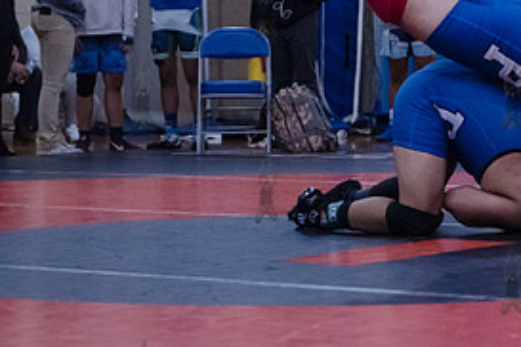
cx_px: 511
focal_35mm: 152
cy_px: 96
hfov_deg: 13.3
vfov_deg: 9.0
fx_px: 2200
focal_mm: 70
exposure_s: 1/400
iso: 8000
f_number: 3.2
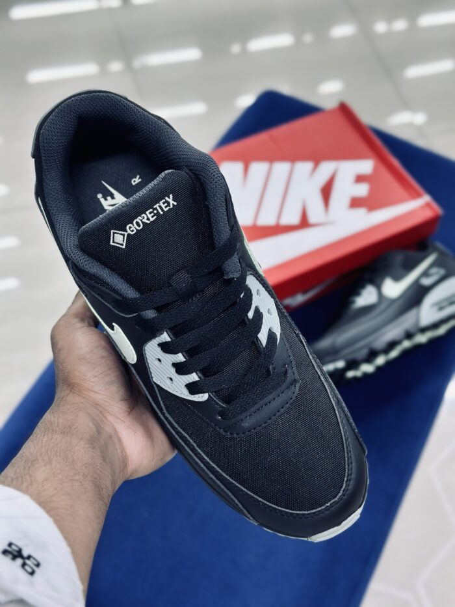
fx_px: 841
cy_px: 304
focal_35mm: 48
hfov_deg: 30.3
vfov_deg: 39.7
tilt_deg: -55.2
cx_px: 228
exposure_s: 1/100
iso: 100
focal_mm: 6.86
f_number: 1.78
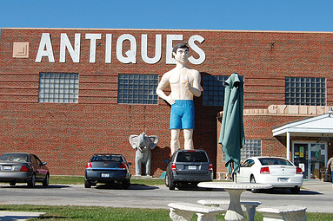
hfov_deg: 33.8
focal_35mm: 59
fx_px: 545
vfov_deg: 23.0
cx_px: 130
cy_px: 120
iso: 200
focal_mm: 26
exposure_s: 1/320
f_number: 9
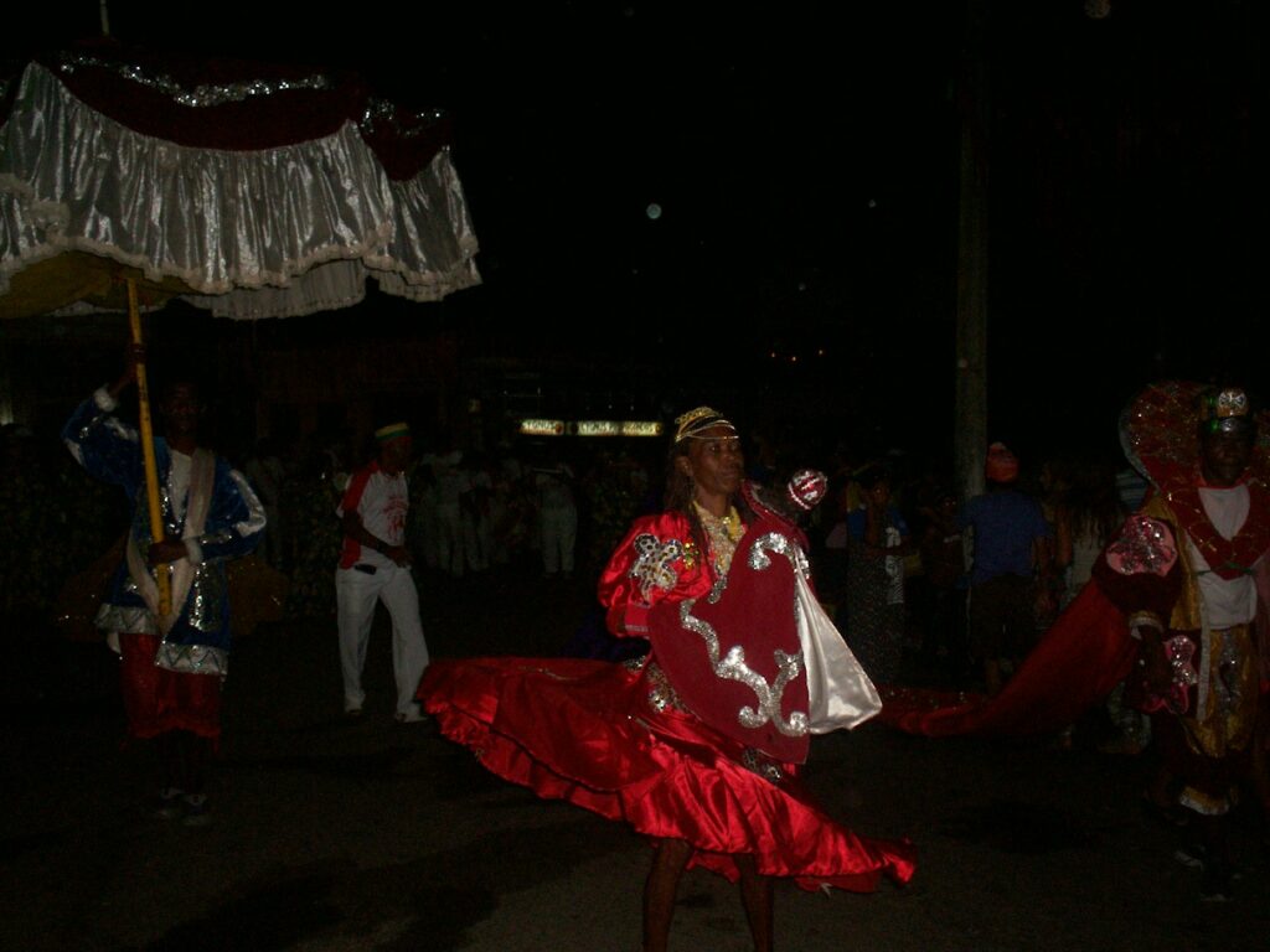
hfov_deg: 51.4
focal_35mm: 36
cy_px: 476
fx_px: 1321
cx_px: 635
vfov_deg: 39.7
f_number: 4.5
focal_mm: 5.9
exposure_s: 1/64
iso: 140
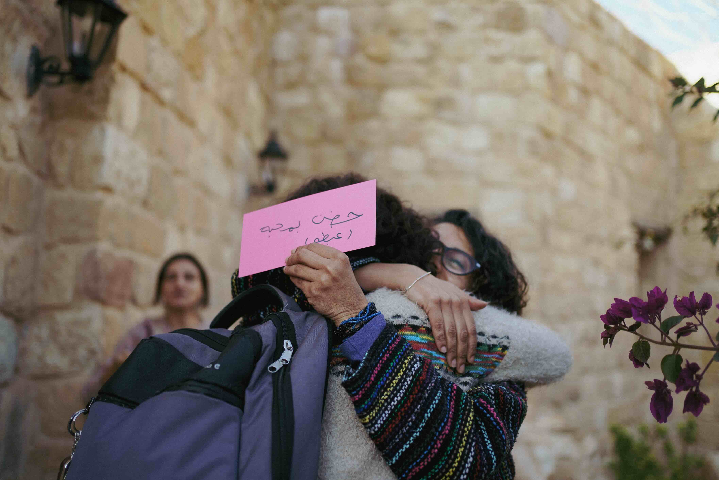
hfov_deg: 54.4
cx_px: 360
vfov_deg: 37.9
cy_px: 240
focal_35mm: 35
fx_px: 699
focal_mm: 35
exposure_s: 1/640
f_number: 2
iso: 125
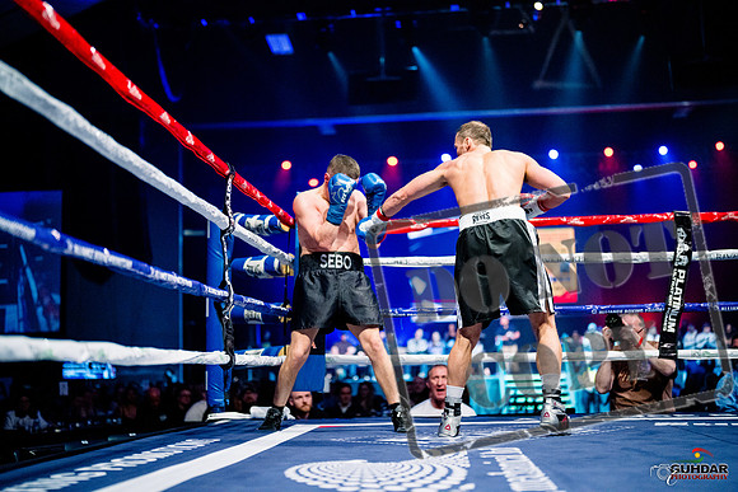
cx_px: 369
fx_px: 1025
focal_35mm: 50
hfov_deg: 39.6
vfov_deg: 27.0
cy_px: 246
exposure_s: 1/1600
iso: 6400
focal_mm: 50
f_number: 1.4
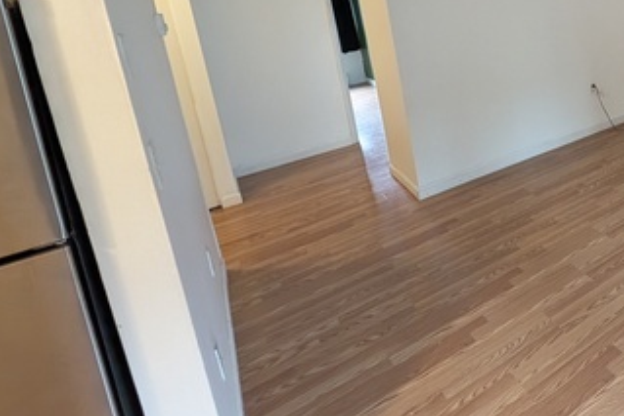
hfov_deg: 52.7
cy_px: 39
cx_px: 642
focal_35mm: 26
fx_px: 451
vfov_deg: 44.9
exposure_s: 1/60
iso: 1348
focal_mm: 2.23
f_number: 1.95
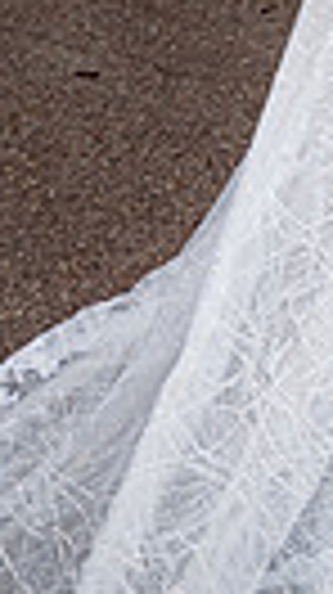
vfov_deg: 19.8
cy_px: -405
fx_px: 1353
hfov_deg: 13.2
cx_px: 500
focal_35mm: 86
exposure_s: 1/400
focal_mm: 24
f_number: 2.8
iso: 160
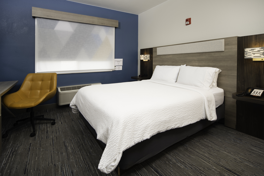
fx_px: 132
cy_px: 88
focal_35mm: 18
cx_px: 132
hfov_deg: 90.0
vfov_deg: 67.4
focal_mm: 18
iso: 100
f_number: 11
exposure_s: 1/4
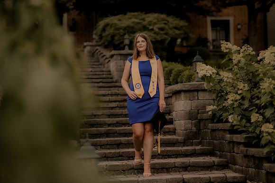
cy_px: 92
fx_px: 581
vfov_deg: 17.9
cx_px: 138
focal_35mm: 76
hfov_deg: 26.6
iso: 320
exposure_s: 1/250
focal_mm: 50
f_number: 1.8
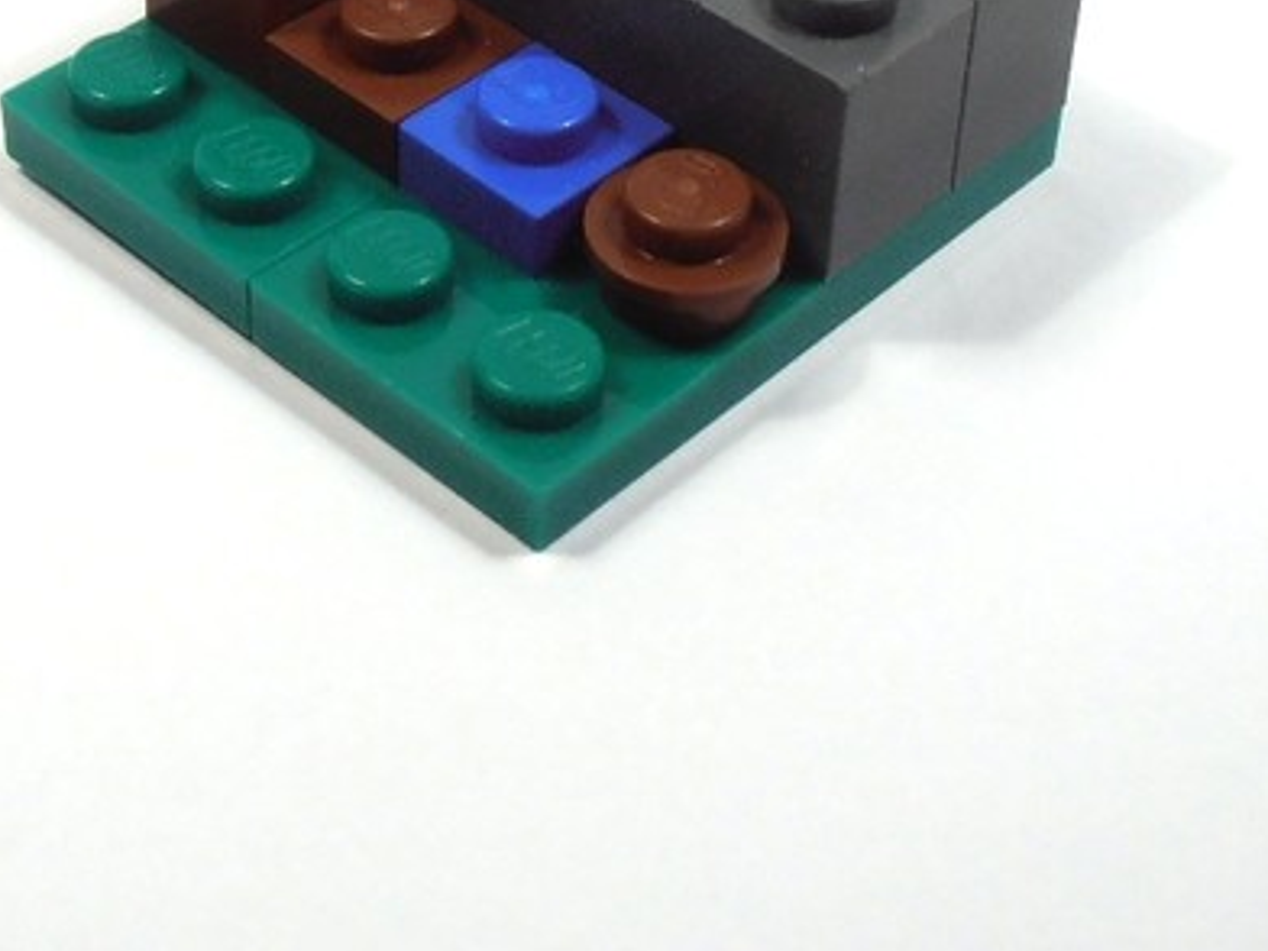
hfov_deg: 23.0
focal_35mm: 85
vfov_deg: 17.0
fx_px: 3114
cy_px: 24
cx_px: 514
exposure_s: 1/80
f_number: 3.9
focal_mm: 6.61
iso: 80
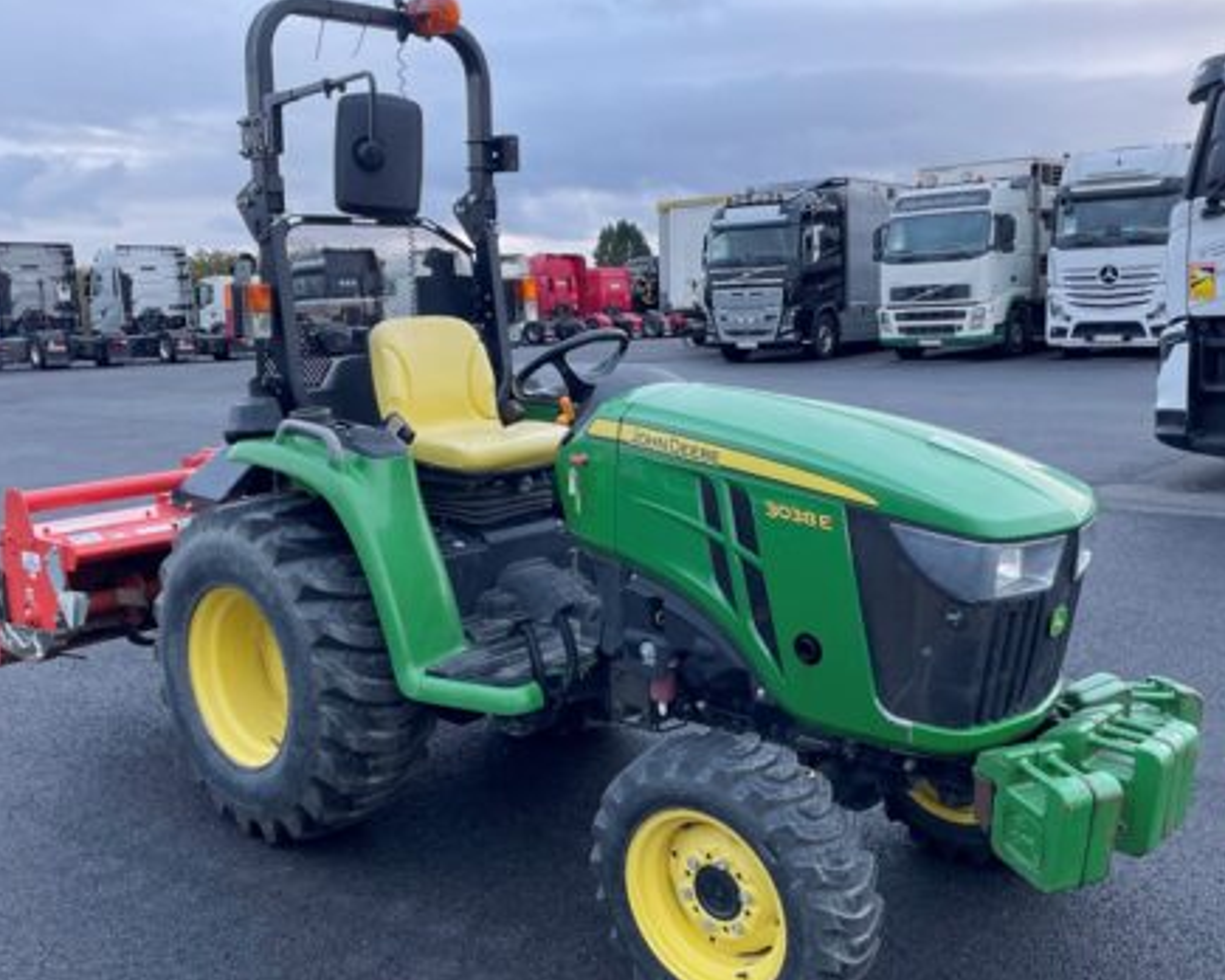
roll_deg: +1.8
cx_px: 586
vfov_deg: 42.2
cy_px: 490
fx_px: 1269
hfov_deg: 51.5
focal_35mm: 35
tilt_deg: -8.0
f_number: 1.6
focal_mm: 4.2
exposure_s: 1/121
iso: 40
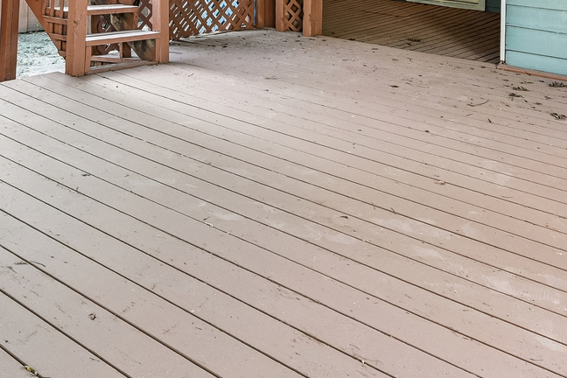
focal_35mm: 40
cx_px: 345
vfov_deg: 29.1
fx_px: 630
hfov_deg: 48.1
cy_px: -71
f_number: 8
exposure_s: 1/15
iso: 1600
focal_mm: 16
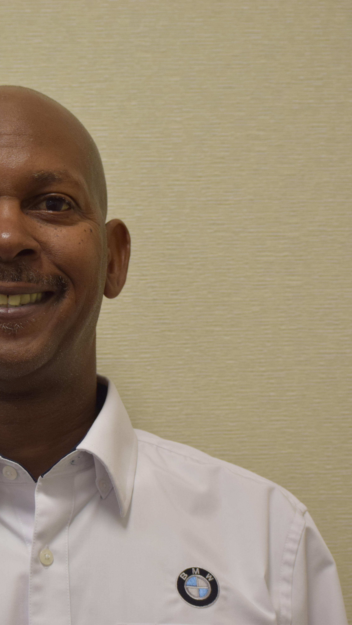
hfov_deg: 9.3
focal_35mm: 130
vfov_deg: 16.5
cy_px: 313
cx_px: 10
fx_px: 2154
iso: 450
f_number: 4
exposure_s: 1/60
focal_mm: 55
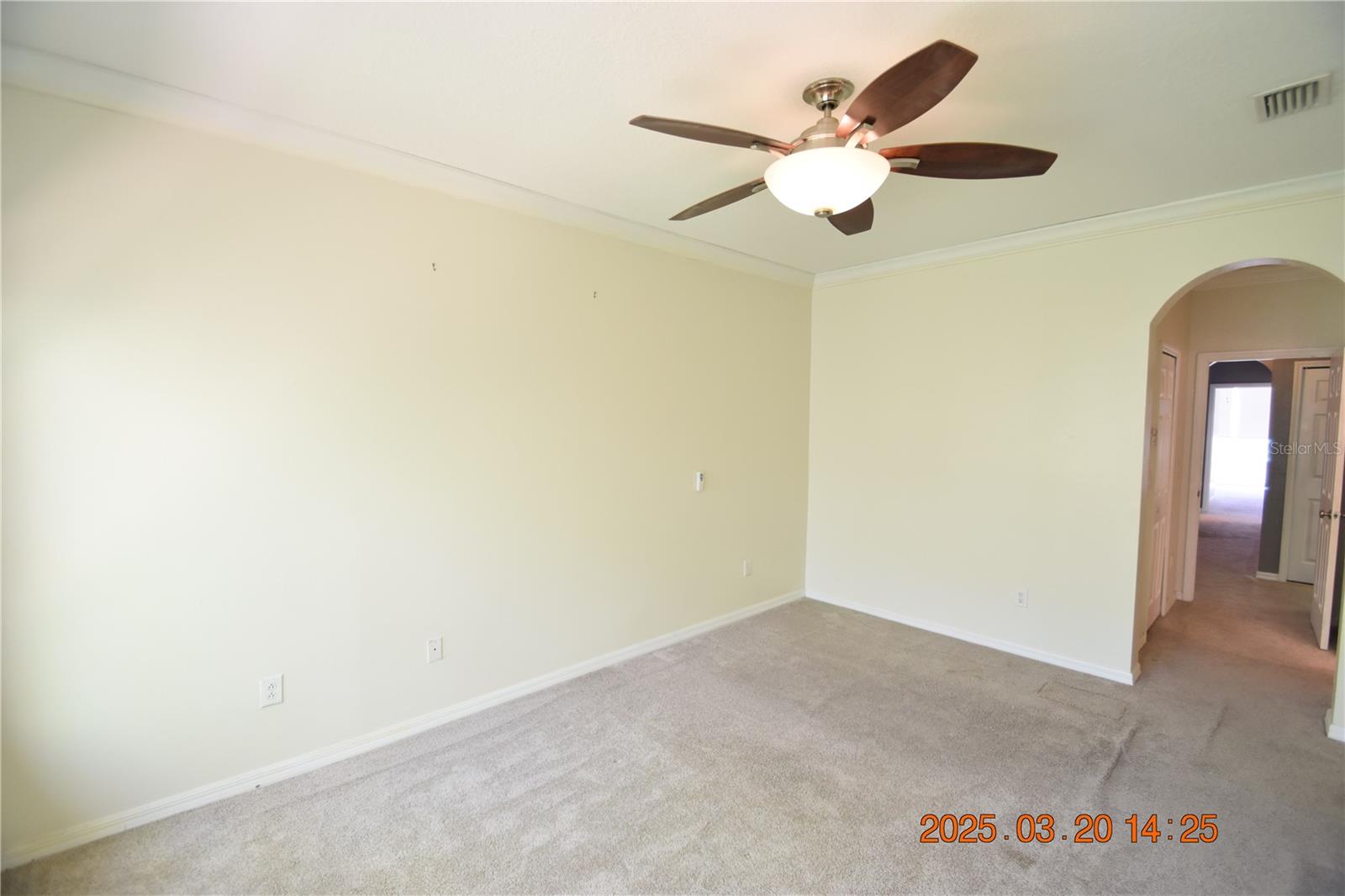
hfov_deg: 100.4
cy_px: 448
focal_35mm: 15
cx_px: 672
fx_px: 560
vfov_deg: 77.3
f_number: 4
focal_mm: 10
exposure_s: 1/60
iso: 720
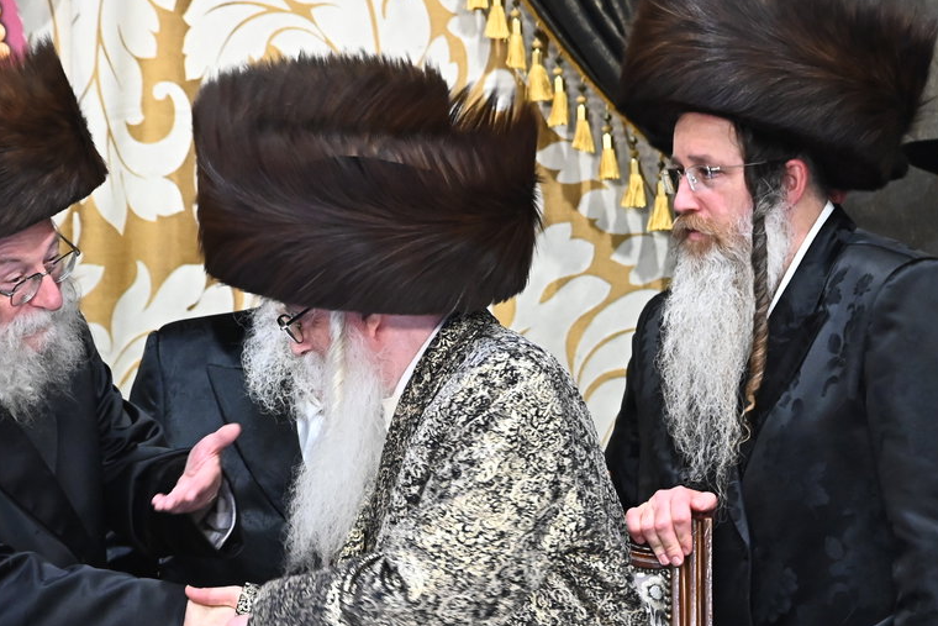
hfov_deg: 3.3
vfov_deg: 2.2
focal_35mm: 626
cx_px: 358
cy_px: 394
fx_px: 16313
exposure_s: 1/100
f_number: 7.1
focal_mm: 340
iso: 5000
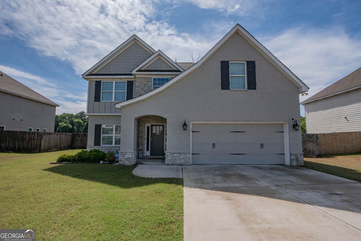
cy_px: 120
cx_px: 180
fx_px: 140
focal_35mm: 14
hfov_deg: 104.2
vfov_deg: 81.3
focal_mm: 14
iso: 500
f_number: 13
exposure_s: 1/640
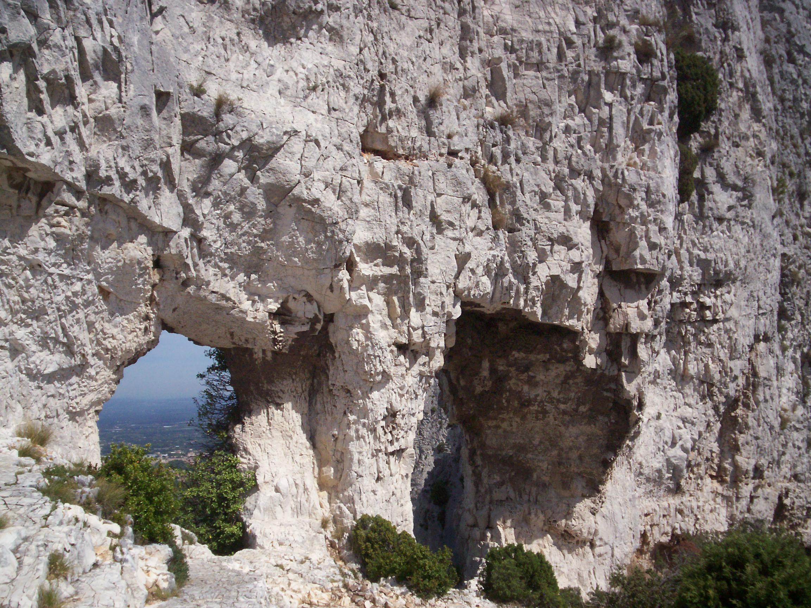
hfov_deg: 51.4
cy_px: 304
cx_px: 406
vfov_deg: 39.7
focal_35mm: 36
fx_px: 843
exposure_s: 1/1304
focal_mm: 5.9
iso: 100
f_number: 4.5
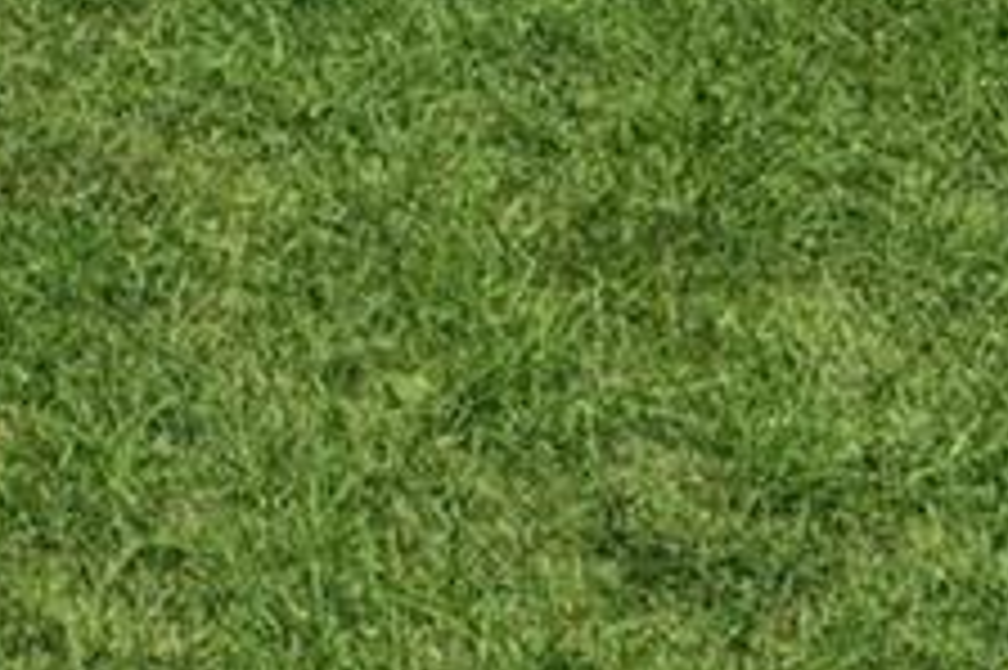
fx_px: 2994
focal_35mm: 107
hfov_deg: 16.8
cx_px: -644
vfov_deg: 8.8
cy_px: -1700
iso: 200
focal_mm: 10
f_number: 9
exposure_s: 1/250
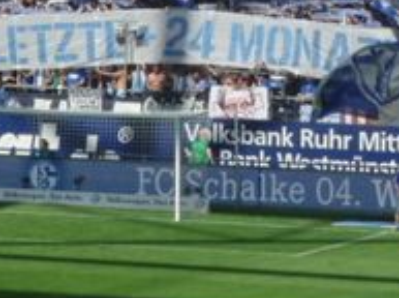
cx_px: 291
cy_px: 67
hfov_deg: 3.6
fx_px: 6293
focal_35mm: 547
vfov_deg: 2.7
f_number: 10.8
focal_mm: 32.1
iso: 250
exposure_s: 1/500
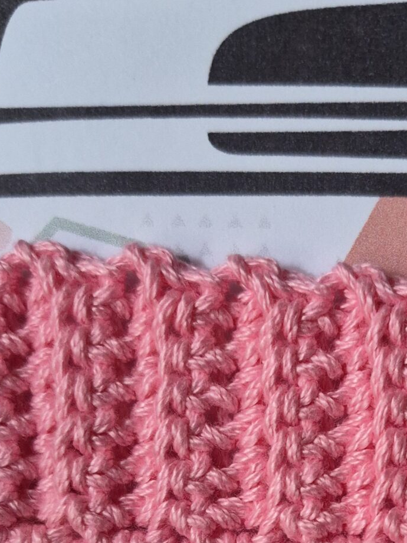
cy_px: 575
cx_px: 359
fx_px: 1003
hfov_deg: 22.4
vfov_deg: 28.0
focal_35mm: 64
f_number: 1.8
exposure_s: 1/120
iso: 500
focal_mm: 5.4
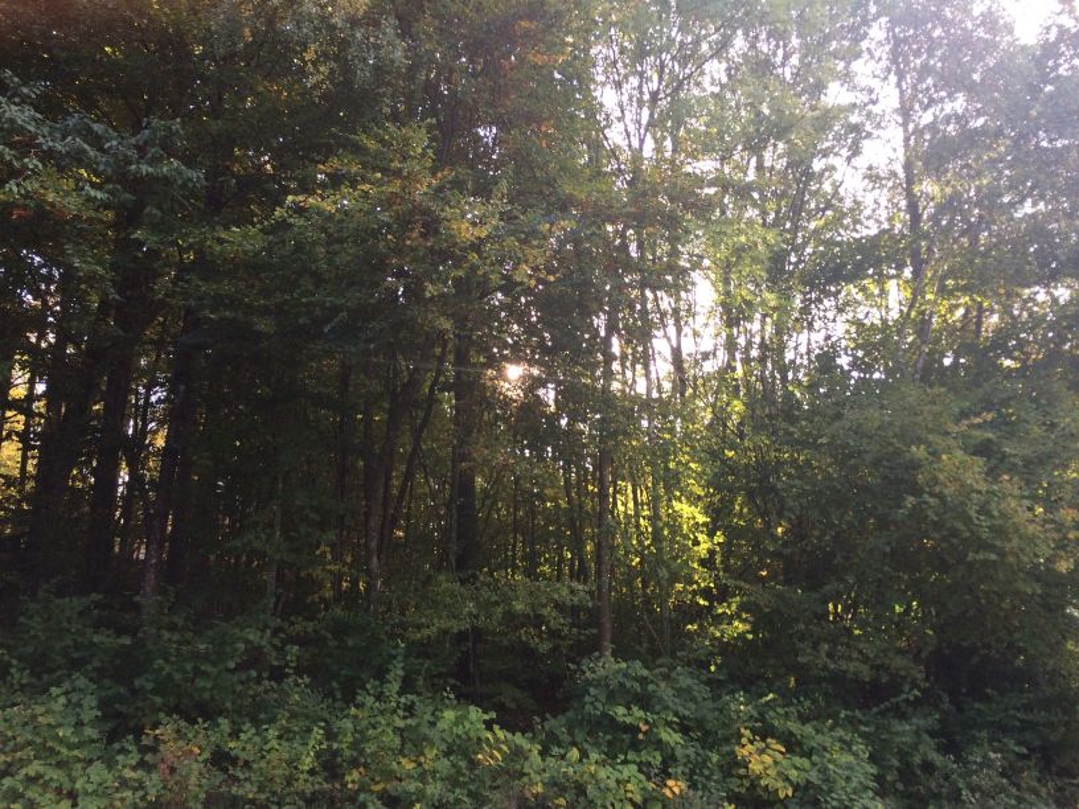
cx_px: 540
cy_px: 404
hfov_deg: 61.7
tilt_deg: +20.5
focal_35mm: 29
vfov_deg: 48.2
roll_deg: +5.2
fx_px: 904
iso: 32
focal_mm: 4.15
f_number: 2.2
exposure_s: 1/100
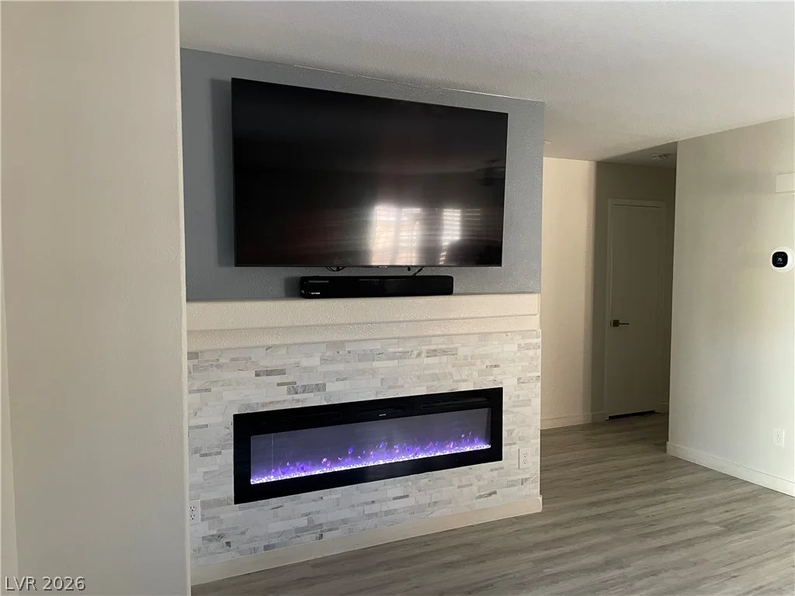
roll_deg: -0.2
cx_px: 398
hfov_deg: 67.3
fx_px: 597
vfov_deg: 53.1
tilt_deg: -2.9
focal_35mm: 26
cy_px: 298
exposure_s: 1/60
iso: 250
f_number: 1.6
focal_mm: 4.2
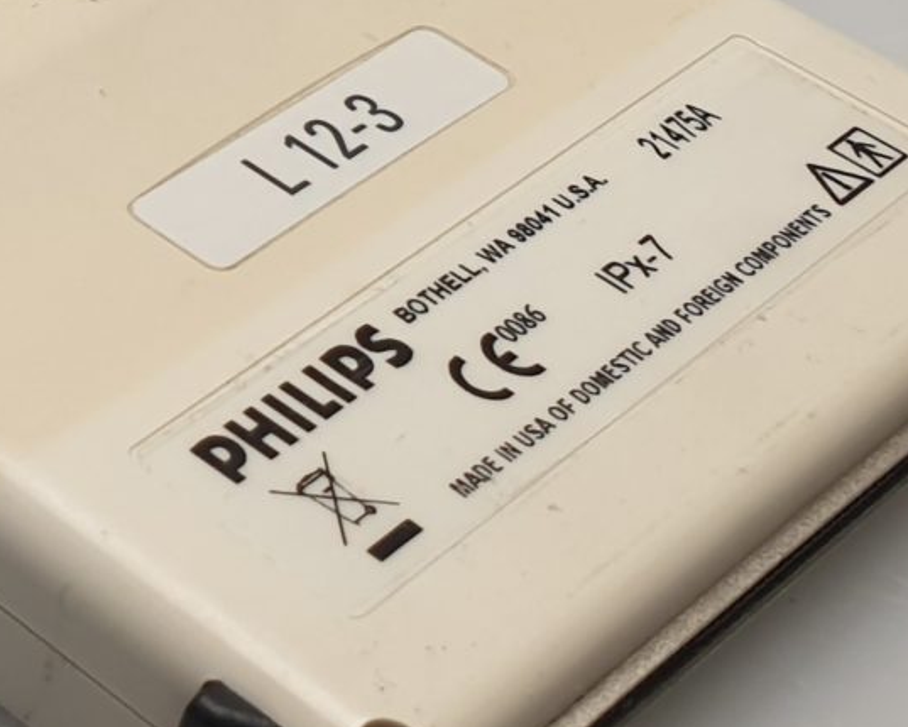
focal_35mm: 121
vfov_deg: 12.5
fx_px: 3253
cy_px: -144
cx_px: -807
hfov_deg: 13.9
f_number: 2.4
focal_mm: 4.3
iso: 50
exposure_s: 1/50
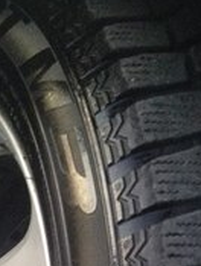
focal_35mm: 99
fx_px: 764
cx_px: 111
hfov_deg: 15.0
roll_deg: -20.2
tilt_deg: -38.0
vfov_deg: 18.1
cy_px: 371
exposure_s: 1/17
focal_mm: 4.28
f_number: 2.4
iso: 400
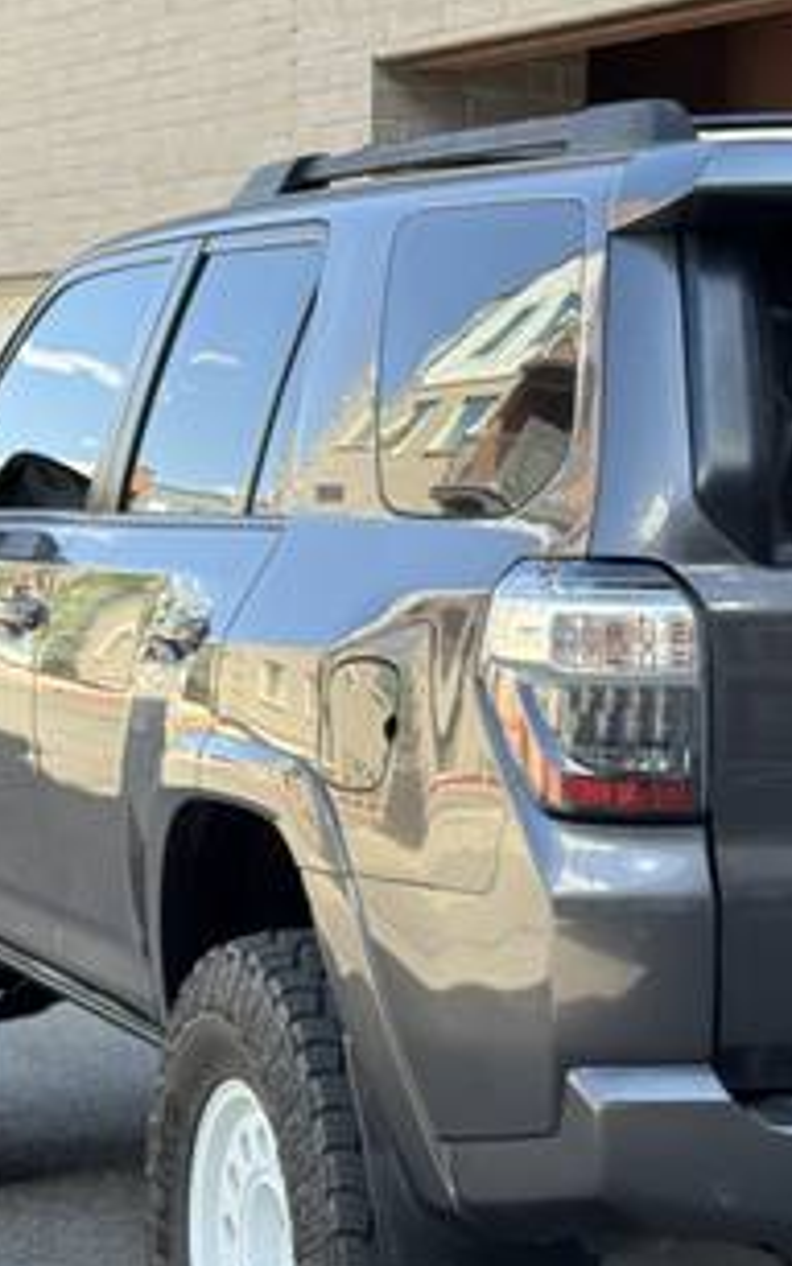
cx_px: 825
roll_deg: +0.3
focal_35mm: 106
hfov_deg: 12.2
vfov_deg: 19.6
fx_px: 3659
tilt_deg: -2.9
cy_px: 759
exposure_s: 1/385
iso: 64
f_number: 1.78
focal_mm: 6.76
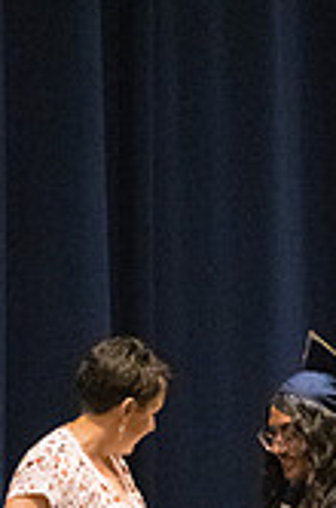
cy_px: 676
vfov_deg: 4.1
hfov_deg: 2.8
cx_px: 136
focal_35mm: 497
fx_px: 6987
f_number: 4.5
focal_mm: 122
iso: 8000
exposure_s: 1/250
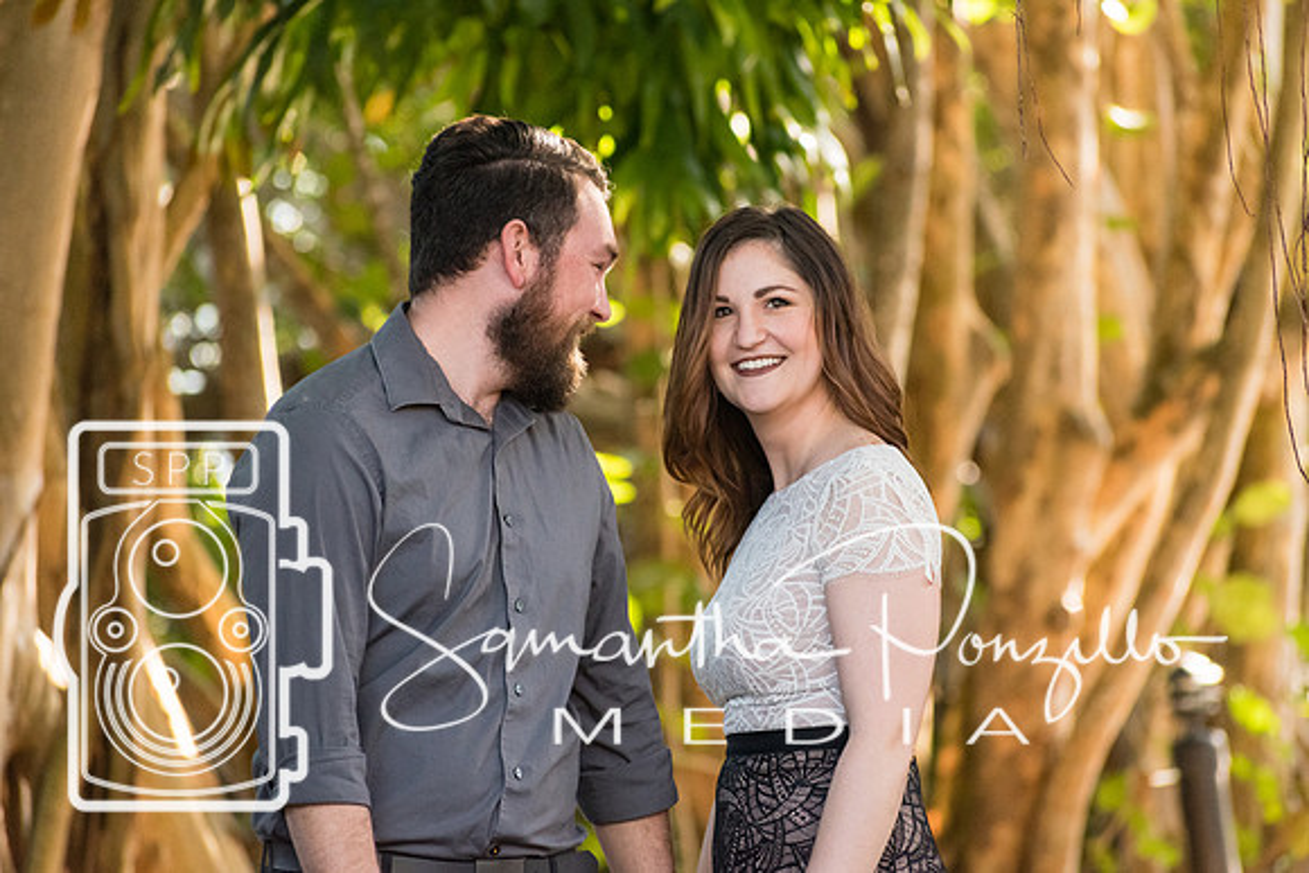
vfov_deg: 4.0
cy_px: 427
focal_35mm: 345
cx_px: 683
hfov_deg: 6.0
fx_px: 12531
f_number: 5.6
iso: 1800
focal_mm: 220
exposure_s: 1/500
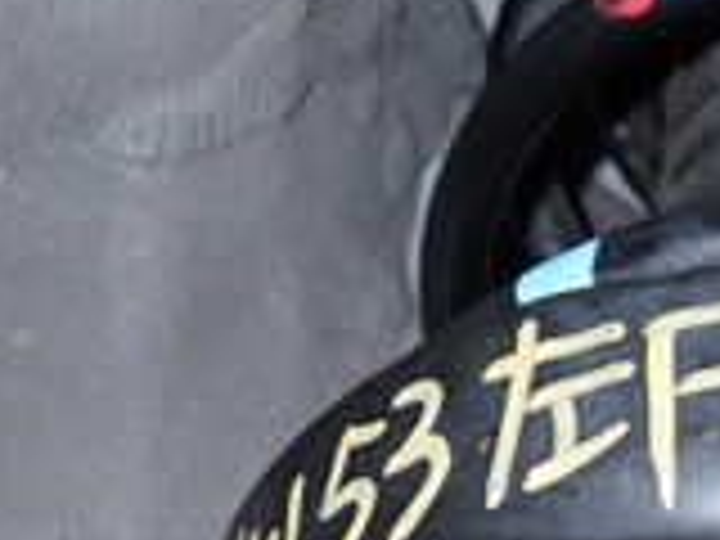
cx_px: 828
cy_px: 369
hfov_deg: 19.8
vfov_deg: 15.7
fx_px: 1955
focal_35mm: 94
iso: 250
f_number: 5.6
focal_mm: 4.5
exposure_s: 1/30
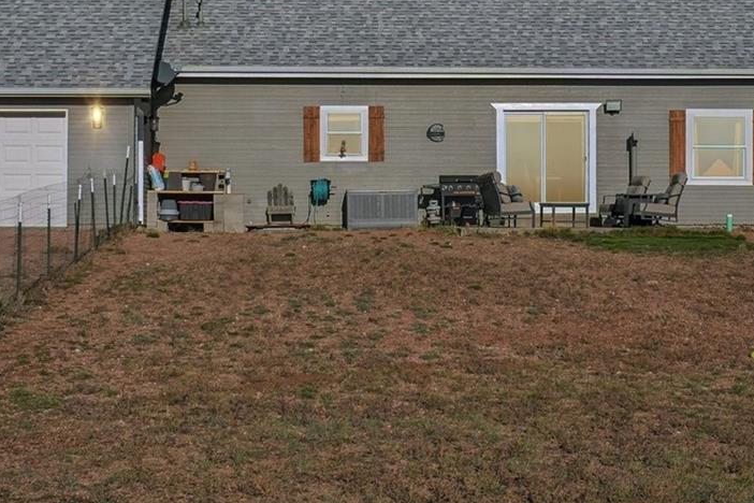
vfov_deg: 22.9
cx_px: 375
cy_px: 87
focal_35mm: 58
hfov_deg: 34.4
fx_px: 1218
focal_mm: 17
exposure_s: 1/3200
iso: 400
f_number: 8
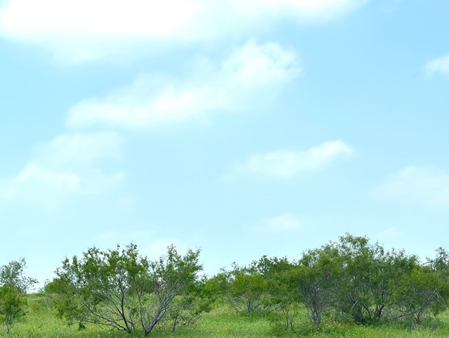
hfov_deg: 26.0
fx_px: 973
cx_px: 247
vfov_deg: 19.6
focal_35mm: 75
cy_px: 209
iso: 100
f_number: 1.78
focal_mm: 6.86
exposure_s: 1/12048
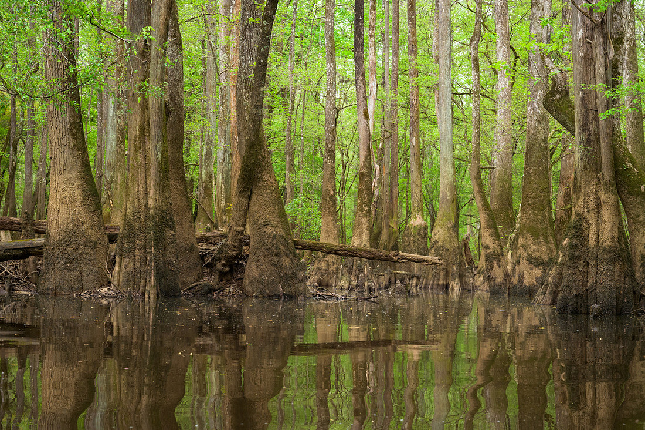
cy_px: 215
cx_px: 322
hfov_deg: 32.4
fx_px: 1110
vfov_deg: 21.9
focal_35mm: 62
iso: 1600
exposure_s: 1/320
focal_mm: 62
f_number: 9
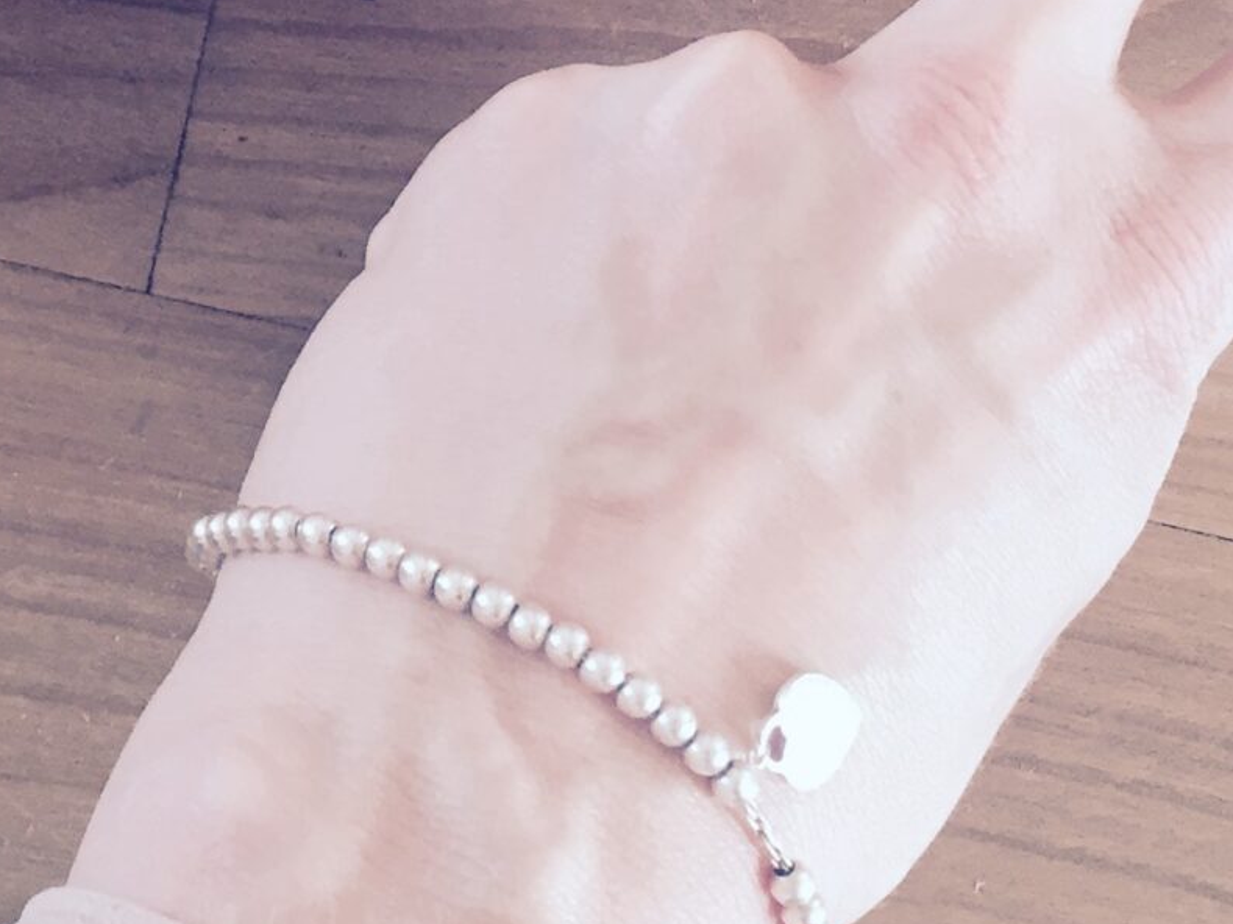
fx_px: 3347
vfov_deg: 15.1
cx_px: 186
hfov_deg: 20.5
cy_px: -229
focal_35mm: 94
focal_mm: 4.15
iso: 40
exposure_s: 1/30
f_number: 2.2
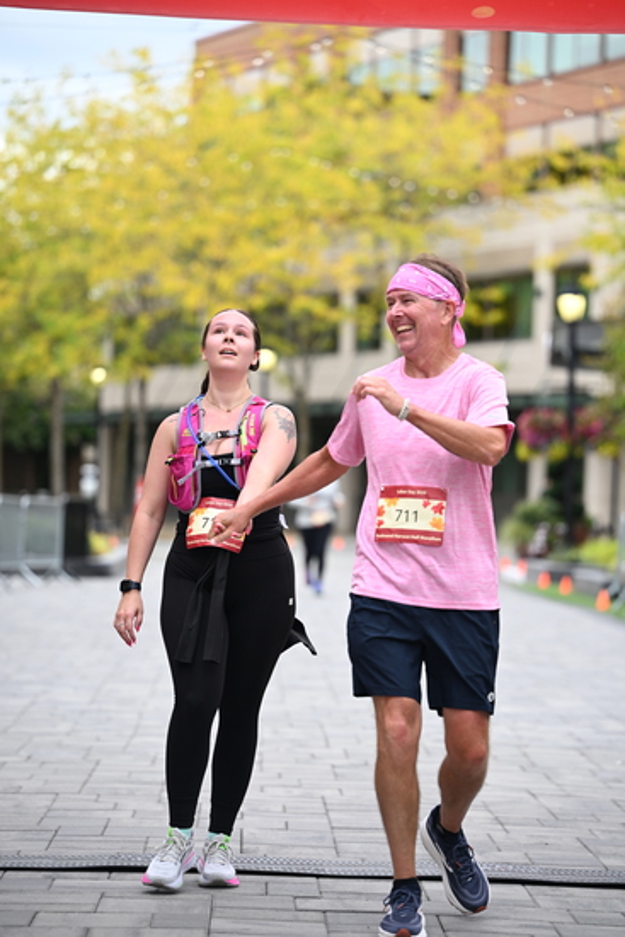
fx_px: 3253
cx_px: 312
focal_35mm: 125
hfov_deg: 11.0
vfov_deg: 16.4
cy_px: 468
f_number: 2.8
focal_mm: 125
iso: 640
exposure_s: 1/1600
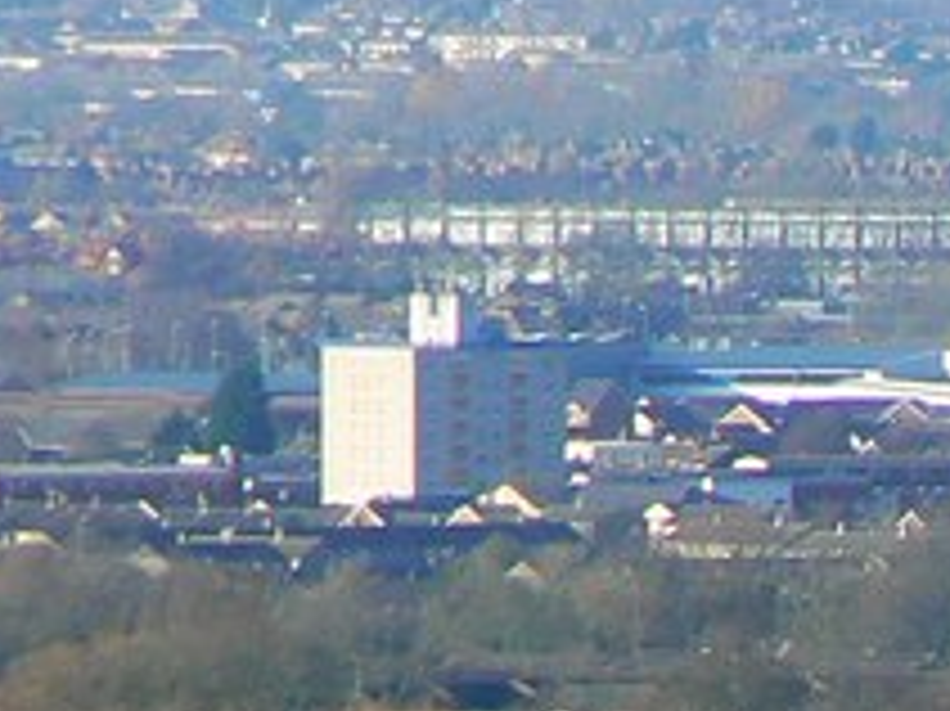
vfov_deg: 0.8
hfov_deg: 1.1
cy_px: 378
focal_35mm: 1802
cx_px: 1220
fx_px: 49426
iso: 80
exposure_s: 1/400
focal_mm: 72
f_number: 5.6
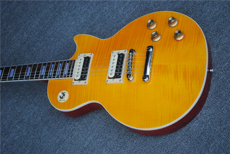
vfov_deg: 18.2
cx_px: 115
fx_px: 480
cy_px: 77
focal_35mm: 75
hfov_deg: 27.0
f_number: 5.6
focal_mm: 50
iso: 100
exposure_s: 1/60
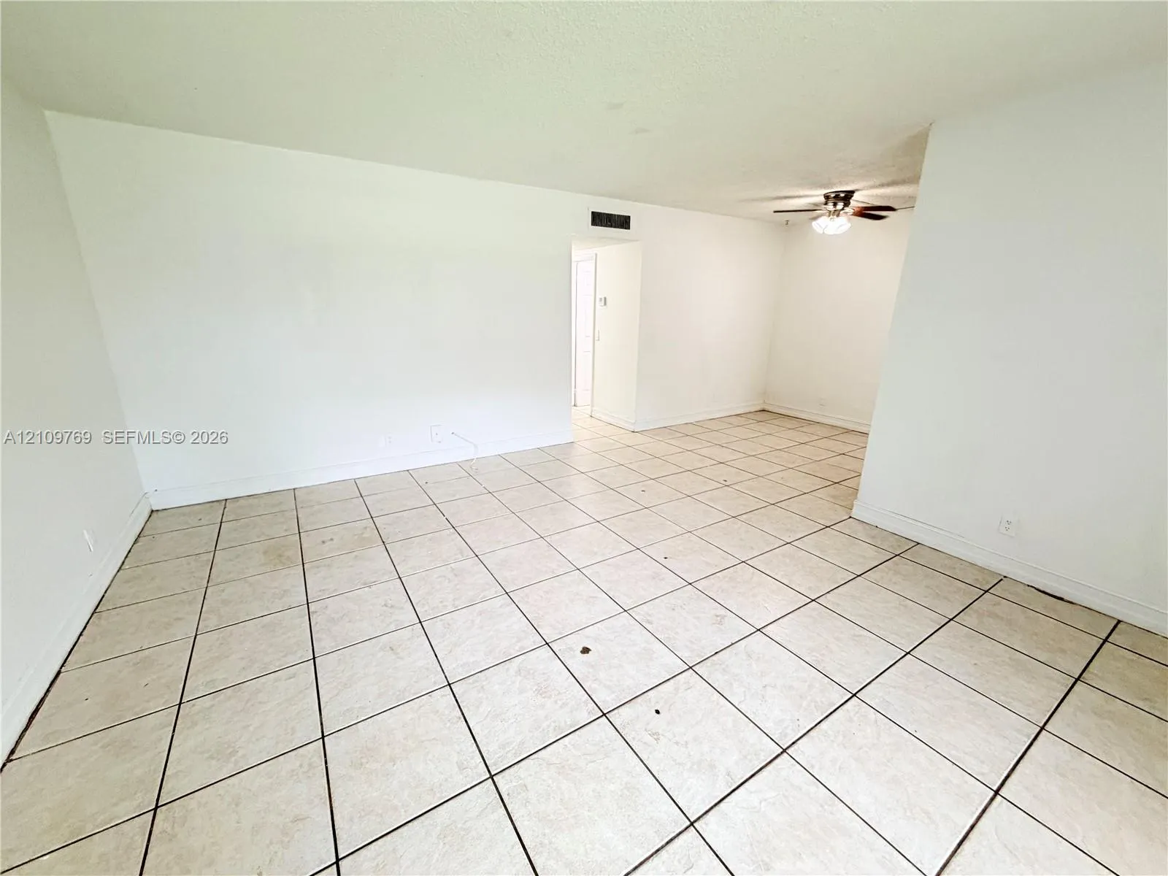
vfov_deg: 85.7
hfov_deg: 102.1
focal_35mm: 14
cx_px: 584
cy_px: 438
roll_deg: +0.0
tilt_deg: -14.9
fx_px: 472
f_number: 2.2
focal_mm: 2.22
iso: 200
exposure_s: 1/60
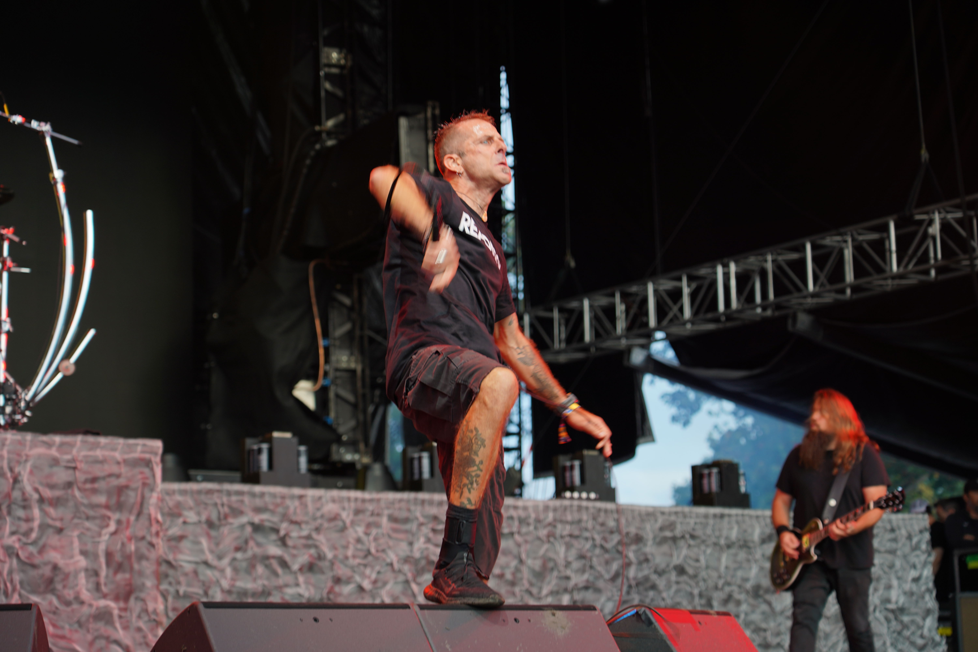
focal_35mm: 71
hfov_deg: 28.5
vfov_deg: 19.2
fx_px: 1929
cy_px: 326
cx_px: 489
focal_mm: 71
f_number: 4
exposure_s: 1/100
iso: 160
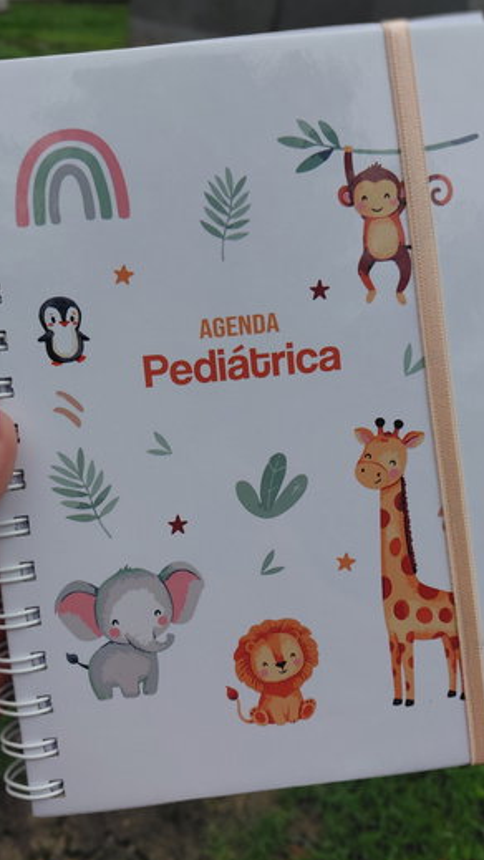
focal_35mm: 28
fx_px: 639
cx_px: 239
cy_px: 425
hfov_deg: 41.5
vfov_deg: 67.9
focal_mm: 4.69
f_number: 1.8
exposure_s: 1/239
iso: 50
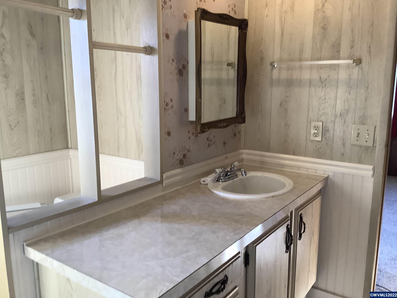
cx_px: 198
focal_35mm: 31
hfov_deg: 58.4
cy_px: 149
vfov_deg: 45.4
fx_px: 356
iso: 80
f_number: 2.4
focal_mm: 3.3
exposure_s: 1/60
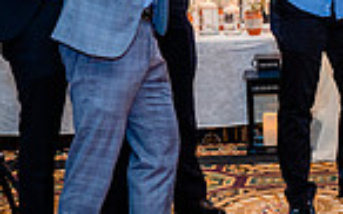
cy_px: -83
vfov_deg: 9.5
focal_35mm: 134
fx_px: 1252
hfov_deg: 15.1
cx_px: 395
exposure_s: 1/160
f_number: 3.5
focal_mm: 33
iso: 1000
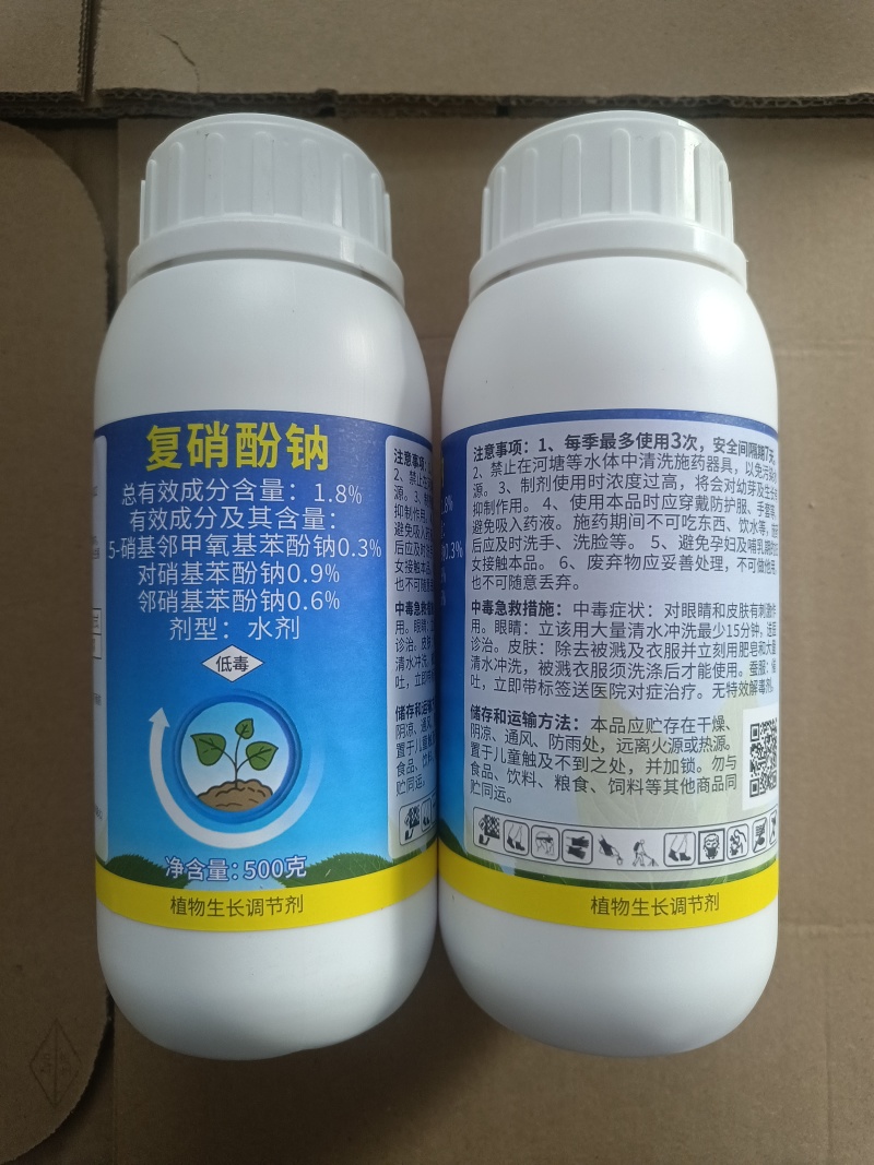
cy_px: 582
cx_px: 437
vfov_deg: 73.9
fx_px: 774
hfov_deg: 58.9
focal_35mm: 23
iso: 1340
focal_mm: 5.59
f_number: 1.88
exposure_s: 1/100
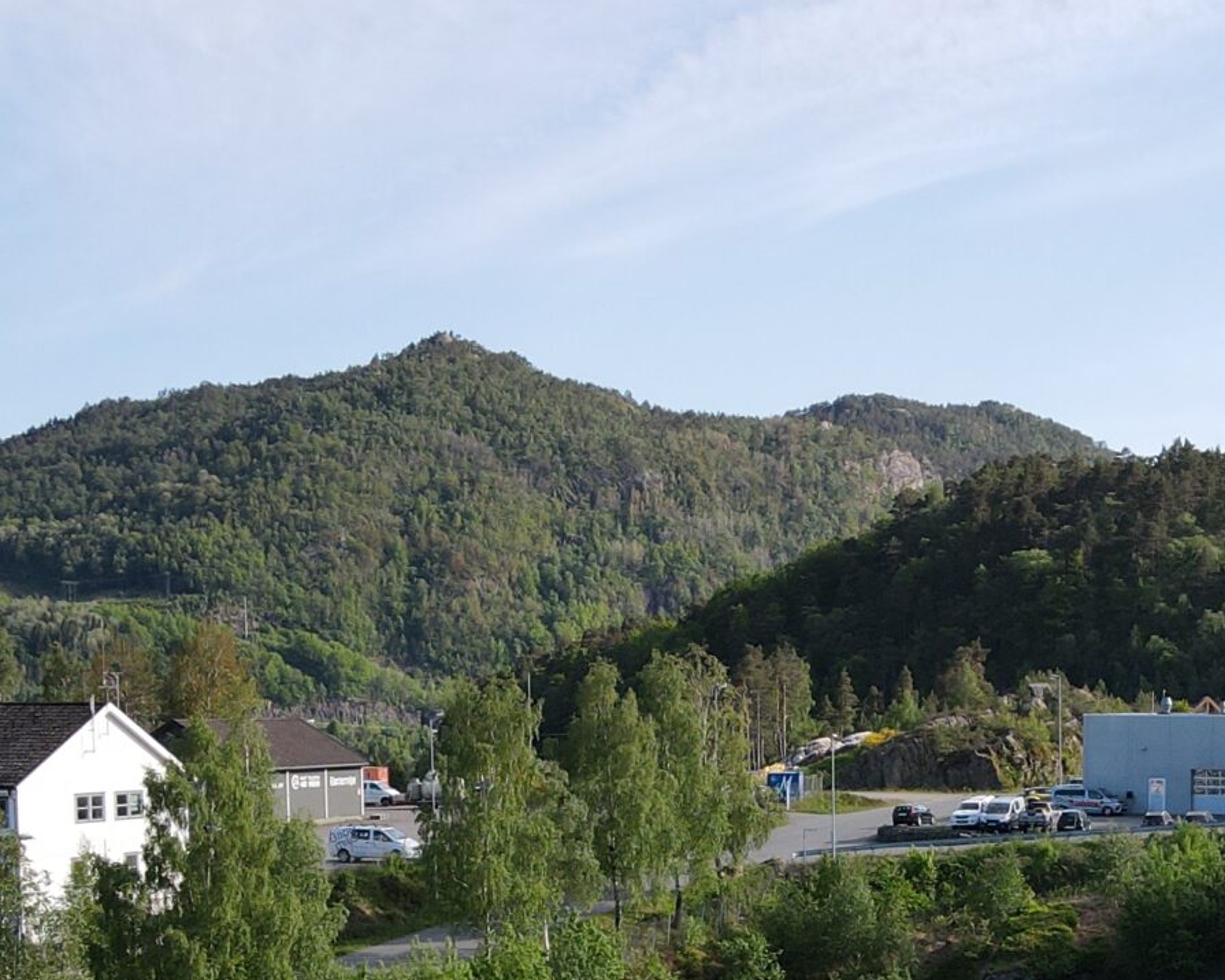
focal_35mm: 67
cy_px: 990
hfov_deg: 28.1
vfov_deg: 21.9
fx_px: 2429
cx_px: 854
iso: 100
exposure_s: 1/400
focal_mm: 4.5
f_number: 2.8
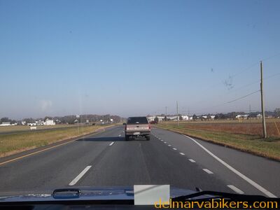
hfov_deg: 50.1
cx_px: 140
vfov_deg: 38.7
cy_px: 105
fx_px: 299
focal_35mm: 37
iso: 80
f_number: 4
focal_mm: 6.6
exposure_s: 1/640
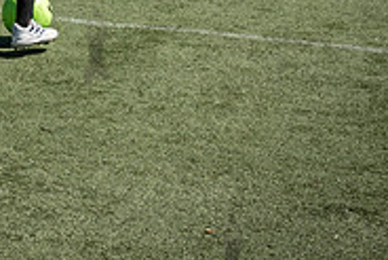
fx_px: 1327
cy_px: -6
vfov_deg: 11.1
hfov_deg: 15.5
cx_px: -179
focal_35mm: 123
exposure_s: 1/2000
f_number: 4
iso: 200
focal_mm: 34
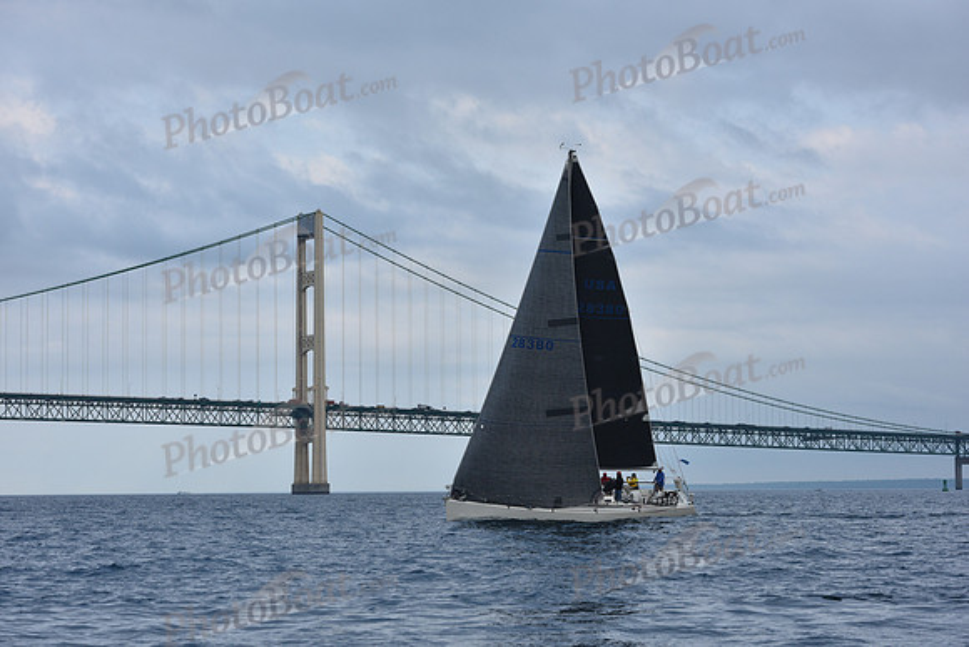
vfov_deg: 16.7
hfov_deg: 24.8
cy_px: 324
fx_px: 2208
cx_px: 484
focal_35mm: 82
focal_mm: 82
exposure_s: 1/800
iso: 400
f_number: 8
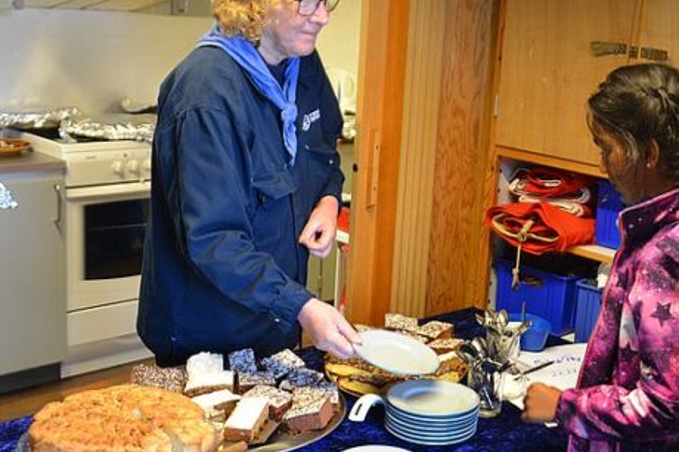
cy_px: 202
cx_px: 462
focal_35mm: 53
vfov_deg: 25.5
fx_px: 999
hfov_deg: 37.1
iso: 1000
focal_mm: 35
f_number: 3.8
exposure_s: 1/60
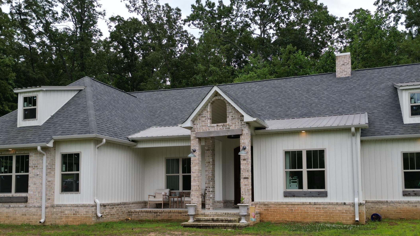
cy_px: 158
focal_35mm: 37
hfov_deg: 54.0
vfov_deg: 31.7
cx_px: 222
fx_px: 412
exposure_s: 1/1600
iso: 130
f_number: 1.7
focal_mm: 6.72
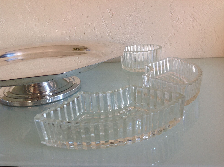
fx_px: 226
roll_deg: +4.3
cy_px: 84
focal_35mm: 35
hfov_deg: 52.7
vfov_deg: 40.6
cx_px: 112
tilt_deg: -19.4
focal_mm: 4.28
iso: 50
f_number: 2.4
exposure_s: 1/30
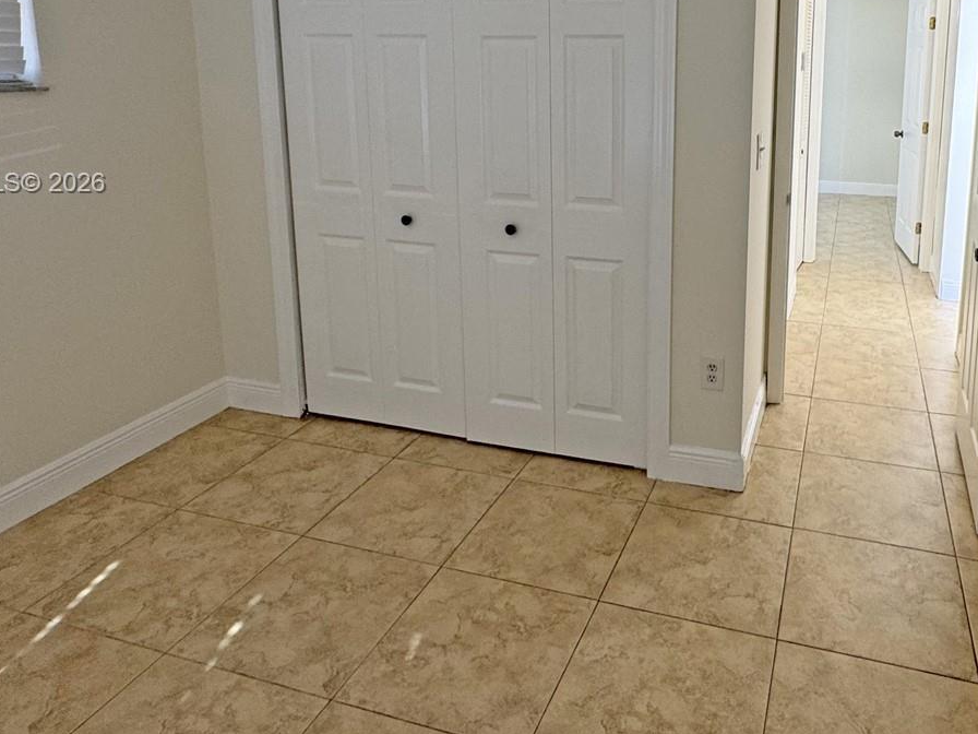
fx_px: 706
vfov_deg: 52.5
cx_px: 639
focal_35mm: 25
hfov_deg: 67.8
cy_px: 185
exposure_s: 1/120
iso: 100
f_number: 2.2
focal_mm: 2.22
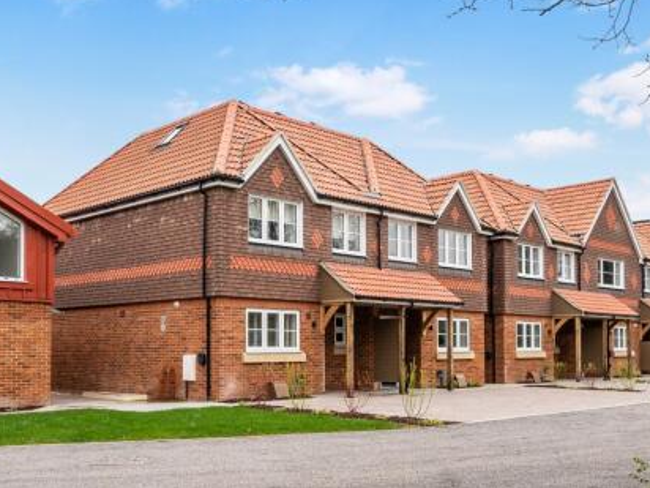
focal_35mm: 40
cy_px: 241
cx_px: 284
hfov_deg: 46.7
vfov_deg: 36.0
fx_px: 751
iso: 400
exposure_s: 1/160
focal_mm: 24
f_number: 8
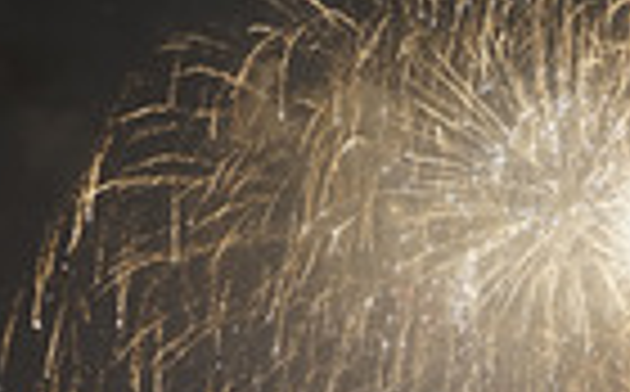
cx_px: 421
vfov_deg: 2.0
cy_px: 374
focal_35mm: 657
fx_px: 11262
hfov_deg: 3.2
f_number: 4
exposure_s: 1/15
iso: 1600
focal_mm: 200
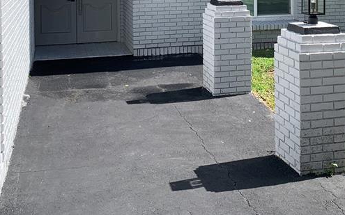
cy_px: -23
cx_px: 199
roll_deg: +0.3
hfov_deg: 35.6
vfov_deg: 21.5
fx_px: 536
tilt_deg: -3.3
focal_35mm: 57
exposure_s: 1/1387
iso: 25
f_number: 1.8
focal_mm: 4.25
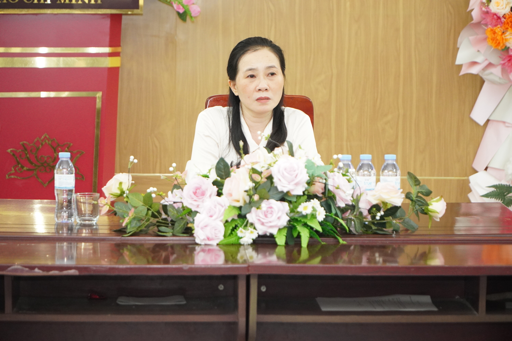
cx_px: 256
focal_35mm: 142
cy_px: 170
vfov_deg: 9.6
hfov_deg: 14.4
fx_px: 2025
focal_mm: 95
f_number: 4
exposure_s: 1/160
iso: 3200
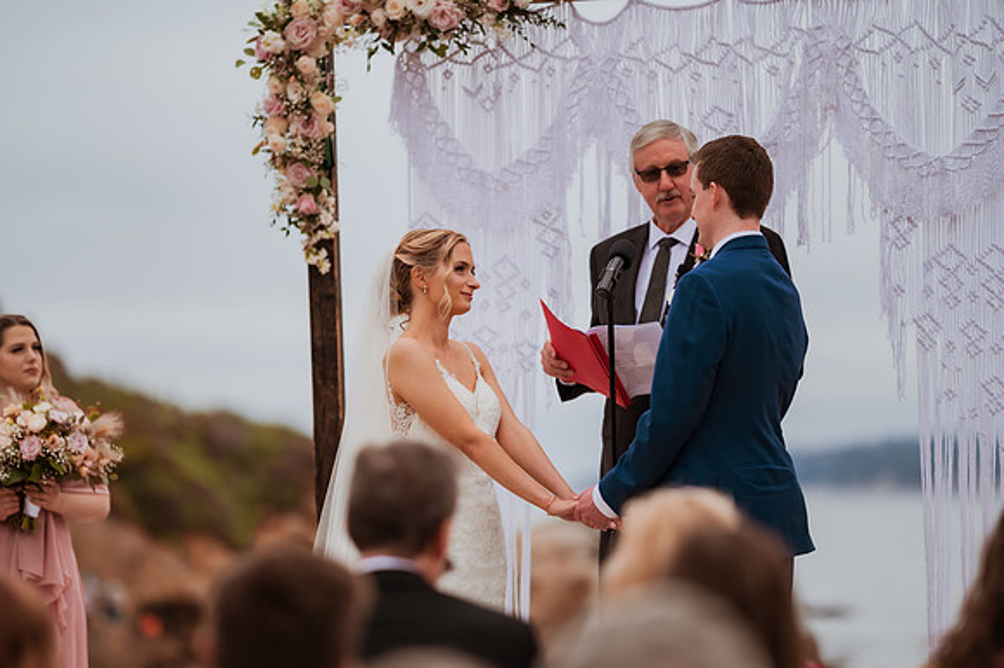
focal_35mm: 135
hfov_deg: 15.2
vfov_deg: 10.1
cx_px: 502
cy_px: 334
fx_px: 3763
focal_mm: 135
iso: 500
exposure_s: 1/3200
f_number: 1.8
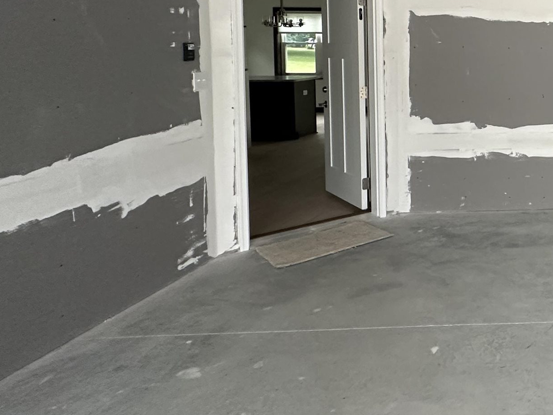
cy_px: 67
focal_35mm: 35
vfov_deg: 38.7
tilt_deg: -1.1
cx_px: 652
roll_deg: +0.8
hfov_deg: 39.3
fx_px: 559
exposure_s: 1/120
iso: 250
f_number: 2.2
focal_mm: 2.22
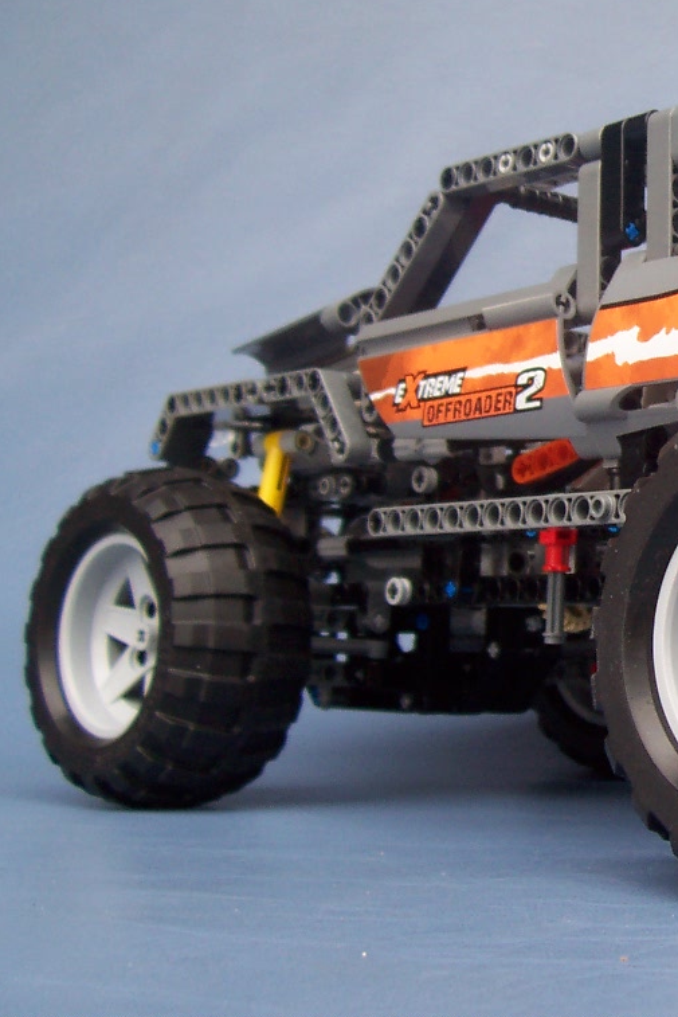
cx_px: 781
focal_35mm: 61
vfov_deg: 32.8
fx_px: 1722
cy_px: 414
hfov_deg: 21.0
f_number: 2.8
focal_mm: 5.6
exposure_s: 1/125
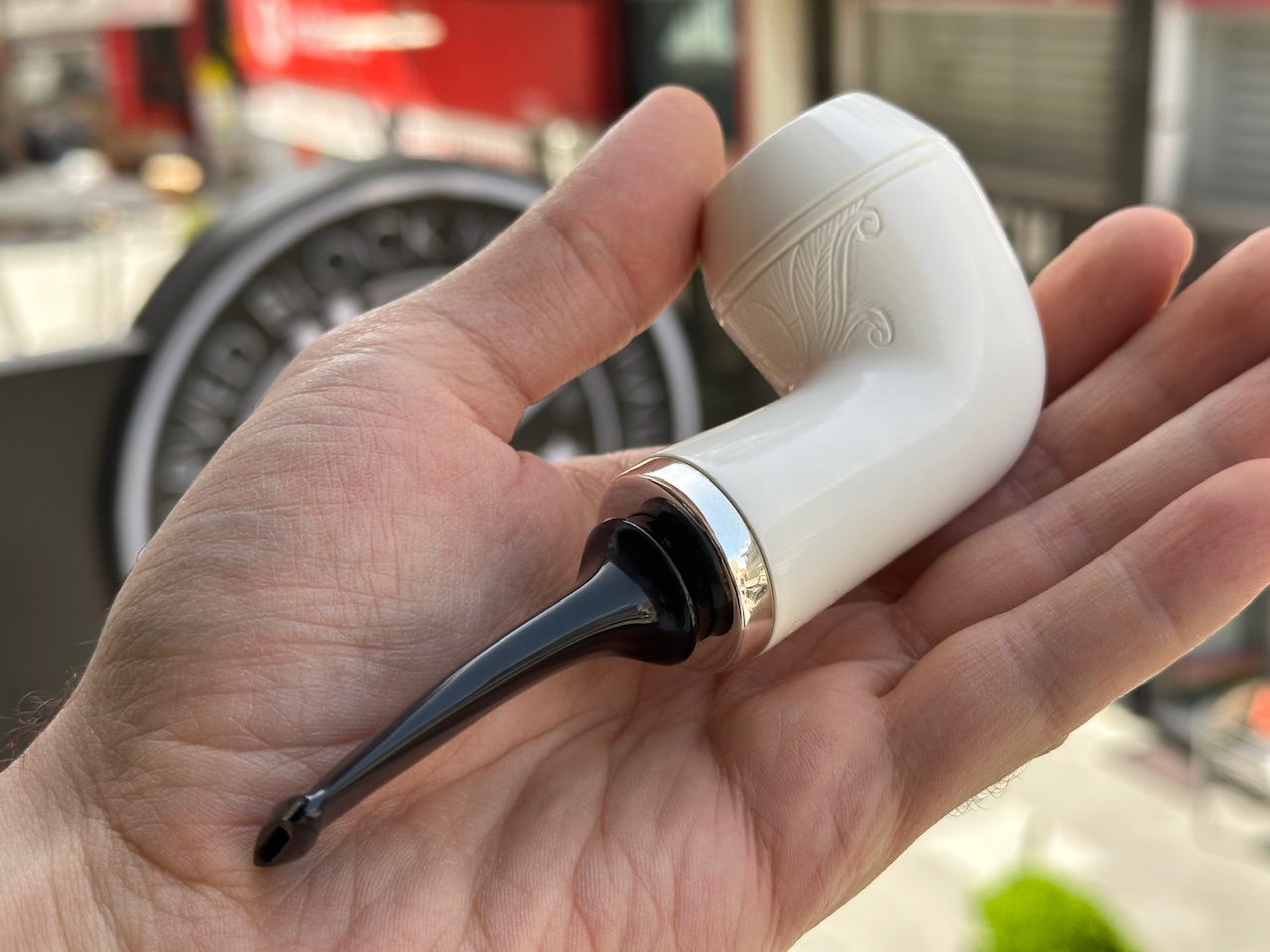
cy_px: 476
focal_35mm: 48
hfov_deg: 39.7
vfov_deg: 30.3
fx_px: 1761
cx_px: 635
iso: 64
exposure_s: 1/751
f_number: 1.78
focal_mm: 6.86
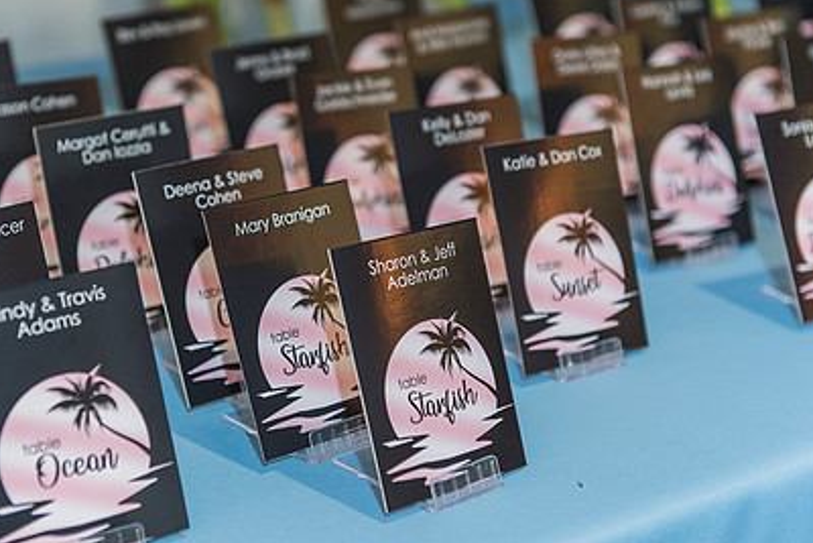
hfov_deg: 23.3
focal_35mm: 87
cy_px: 223
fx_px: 1965
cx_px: 329
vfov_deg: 15.7
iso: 1250
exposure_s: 1/100
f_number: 3.5
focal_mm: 60
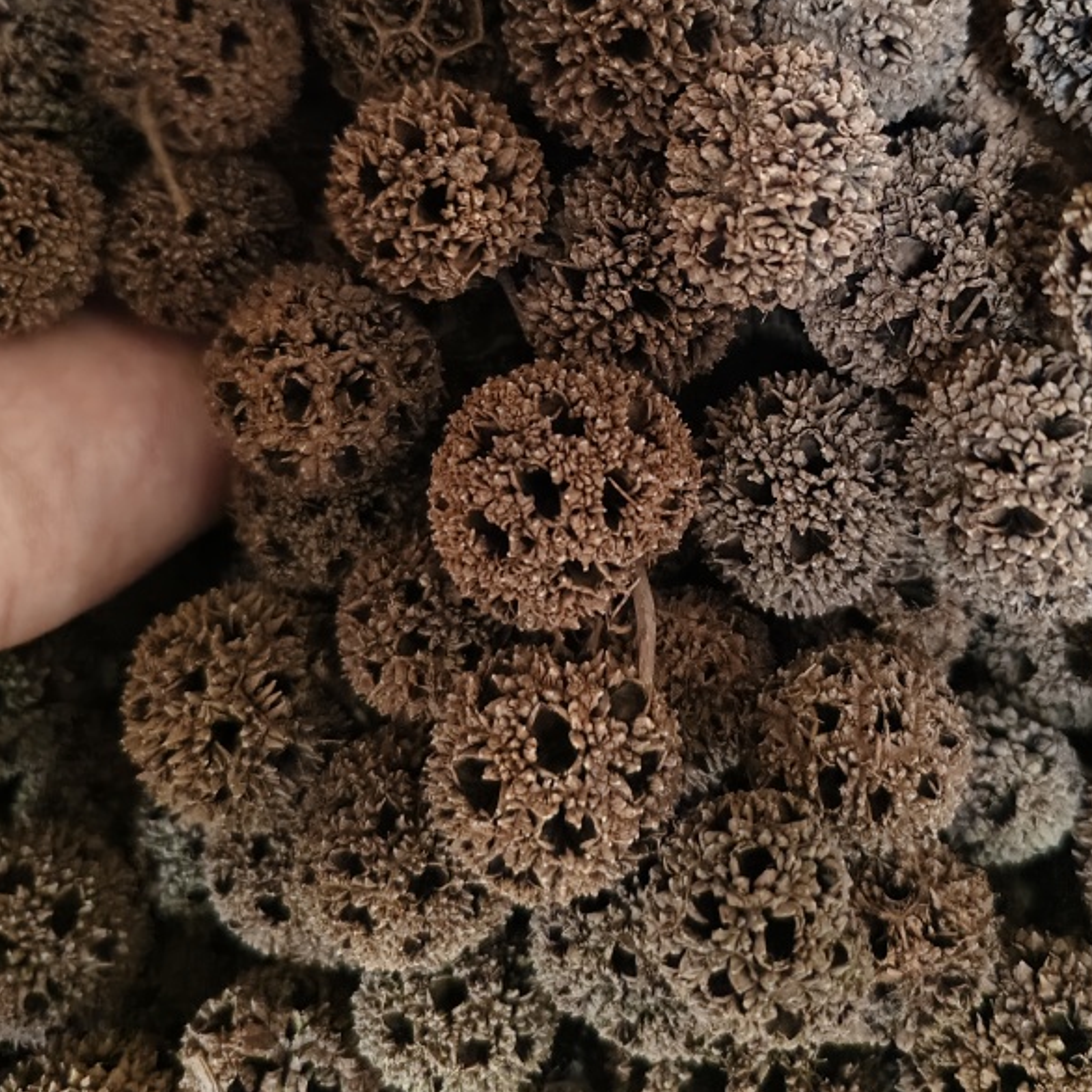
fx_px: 1321
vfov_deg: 43.8
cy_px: 307
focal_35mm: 37
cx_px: 697
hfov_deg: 44.5
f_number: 1.88
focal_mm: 5.56
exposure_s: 1/149
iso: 10477
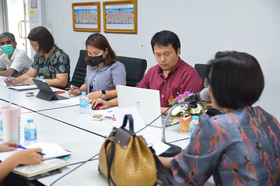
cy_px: 93
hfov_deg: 35.1
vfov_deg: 23.8
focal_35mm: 57
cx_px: 140
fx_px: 443
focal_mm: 38
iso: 800
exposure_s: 1/125
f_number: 2.8
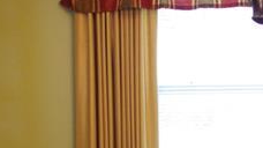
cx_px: 196
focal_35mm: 135
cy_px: 169
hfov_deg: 15.8
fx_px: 941
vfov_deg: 8.9
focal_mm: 18
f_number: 3.5
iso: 800
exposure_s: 1/40
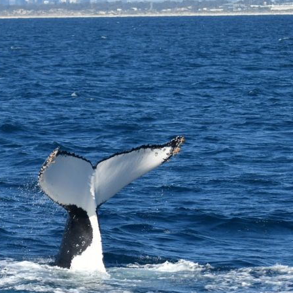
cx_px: 64
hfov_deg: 9.6
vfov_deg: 9.6
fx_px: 1743
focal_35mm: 182
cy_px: 136
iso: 720
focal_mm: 120
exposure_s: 1/8000
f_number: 5
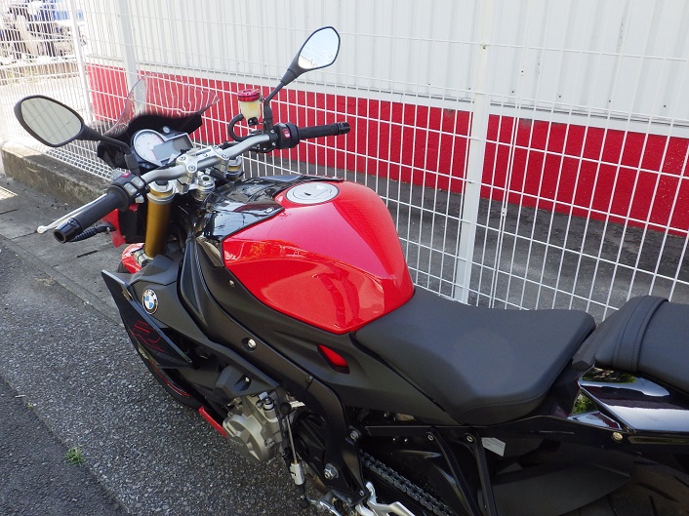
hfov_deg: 63.5
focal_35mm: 28
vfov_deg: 49.7
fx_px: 557
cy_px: 258
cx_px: 344
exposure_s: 1/200
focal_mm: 5
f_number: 4.2
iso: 250
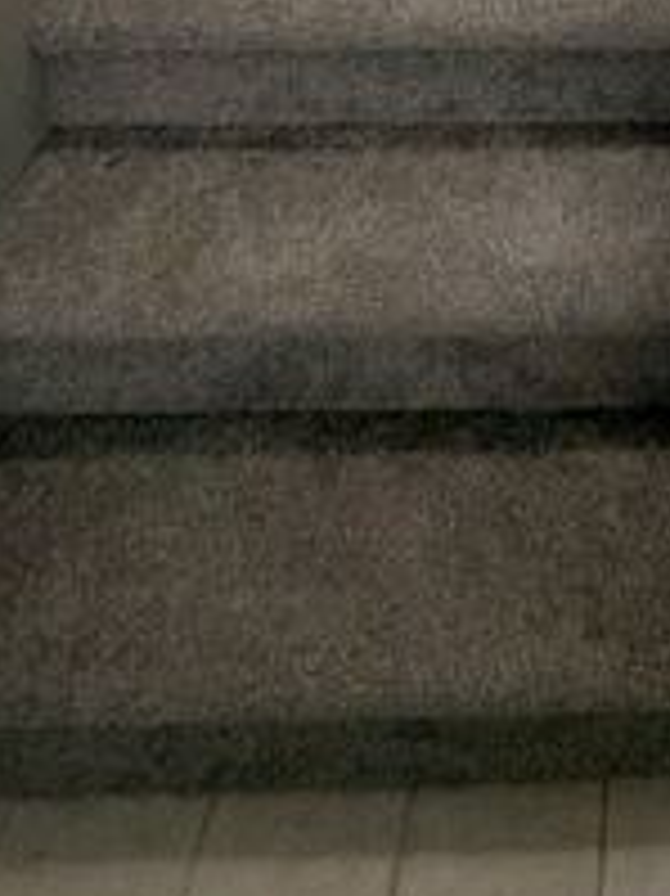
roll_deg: -1.4
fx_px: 1214
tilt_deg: -16.1
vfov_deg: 28.2
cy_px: -421
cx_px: 751
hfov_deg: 27.9
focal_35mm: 47
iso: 400
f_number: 2.2
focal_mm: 2.22
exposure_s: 1/60
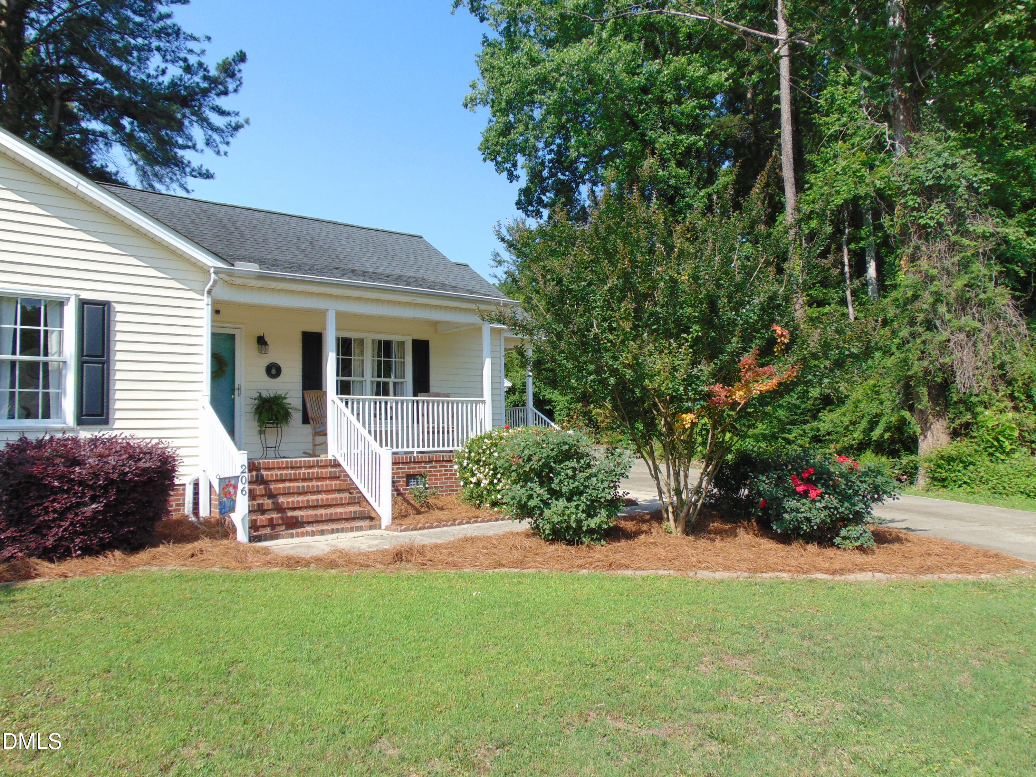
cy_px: 388
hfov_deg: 69.4
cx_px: 518
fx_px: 748
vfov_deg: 54.9
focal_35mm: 25
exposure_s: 1/200
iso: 80
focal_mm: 4.5
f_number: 7.7
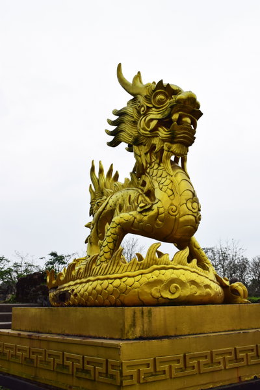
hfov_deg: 34.2
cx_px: 130
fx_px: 422
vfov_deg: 49.6
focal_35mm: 39
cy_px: 195
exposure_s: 1/500
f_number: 11
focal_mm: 26
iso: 400
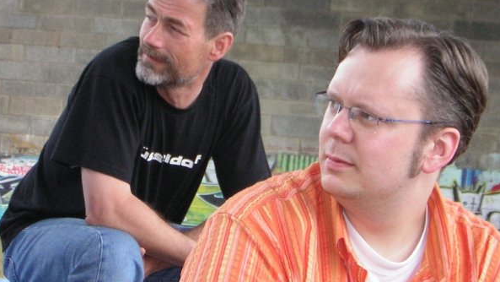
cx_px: 248
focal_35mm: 119
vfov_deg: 10.2
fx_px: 1578
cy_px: 134
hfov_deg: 18.0
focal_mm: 14.1
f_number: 4.7
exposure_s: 1/60.1
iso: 126
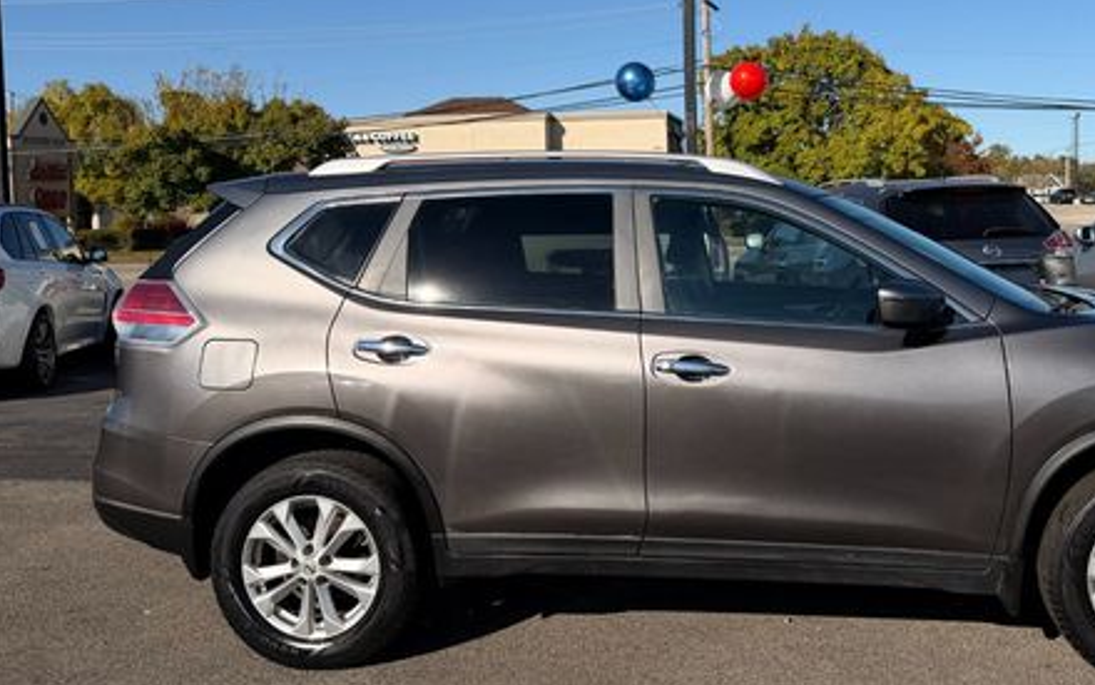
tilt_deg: -1.3
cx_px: 704
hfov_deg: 52.0
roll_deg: +1.9
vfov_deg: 34.1
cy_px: 229
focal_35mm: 37
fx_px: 1104
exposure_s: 1/6711
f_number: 1.78
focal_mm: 6.76
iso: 80
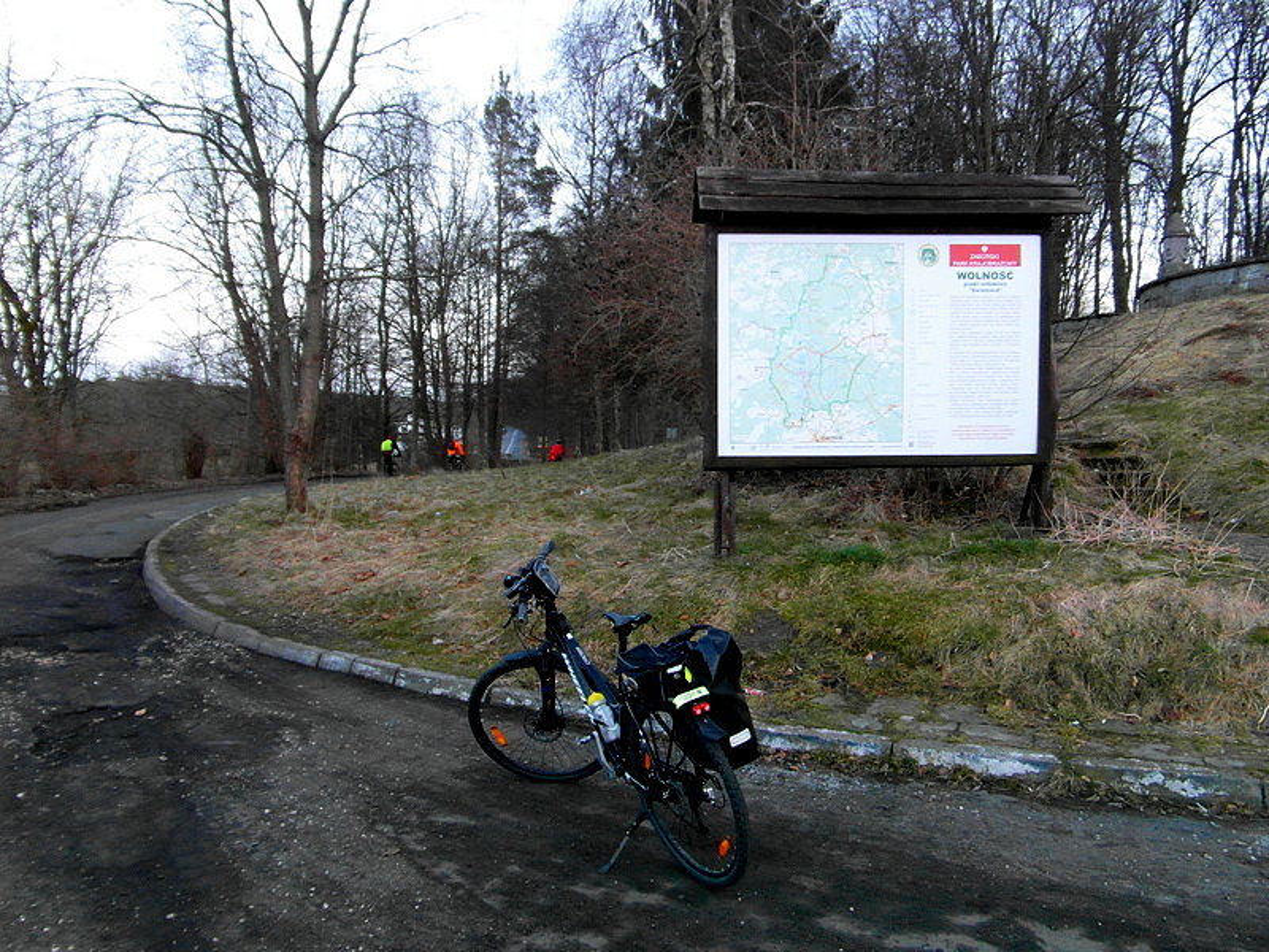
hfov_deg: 71.6
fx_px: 880
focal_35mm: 24
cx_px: 634
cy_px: 476
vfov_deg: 56.8
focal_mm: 4
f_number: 3.2
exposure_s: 1/30
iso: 400
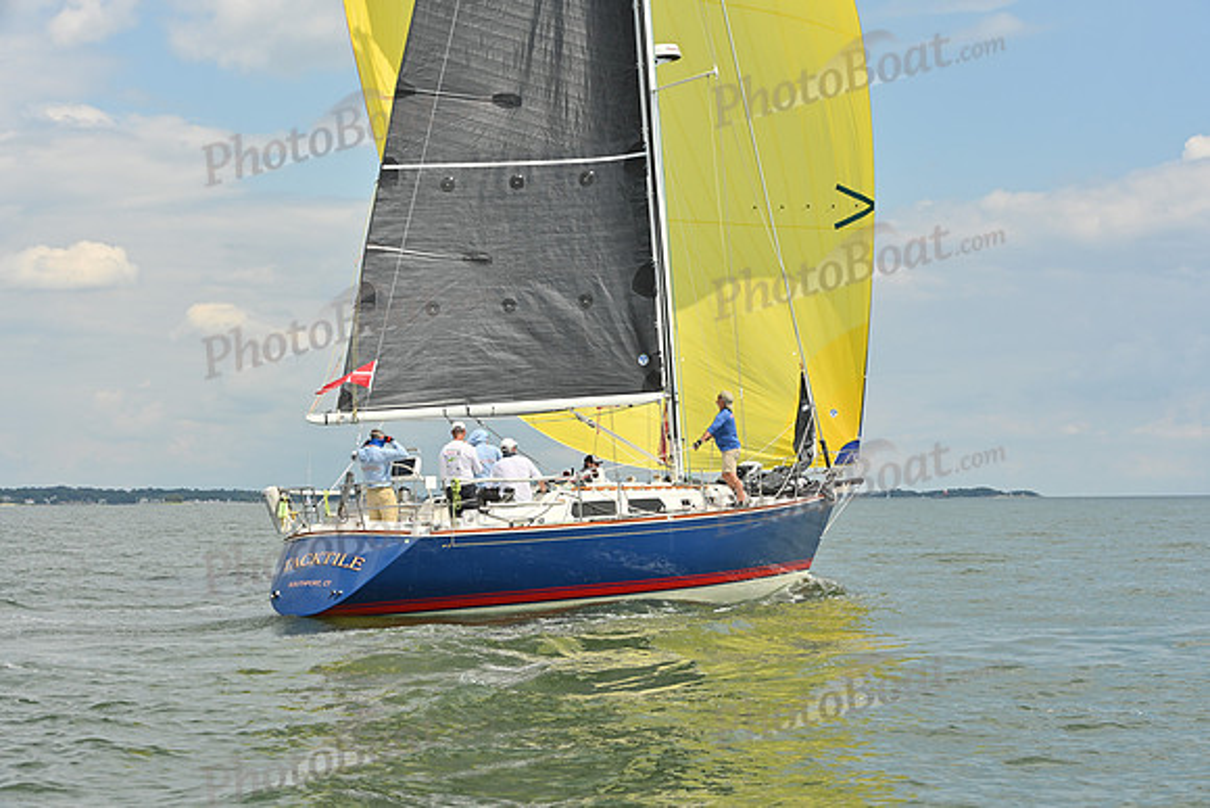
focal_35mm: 70
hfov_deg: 28.8
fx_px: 2353
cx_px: 605
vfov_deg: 19.5
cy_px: 404
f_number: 8
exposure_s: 1/1250
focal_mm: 70
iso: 320
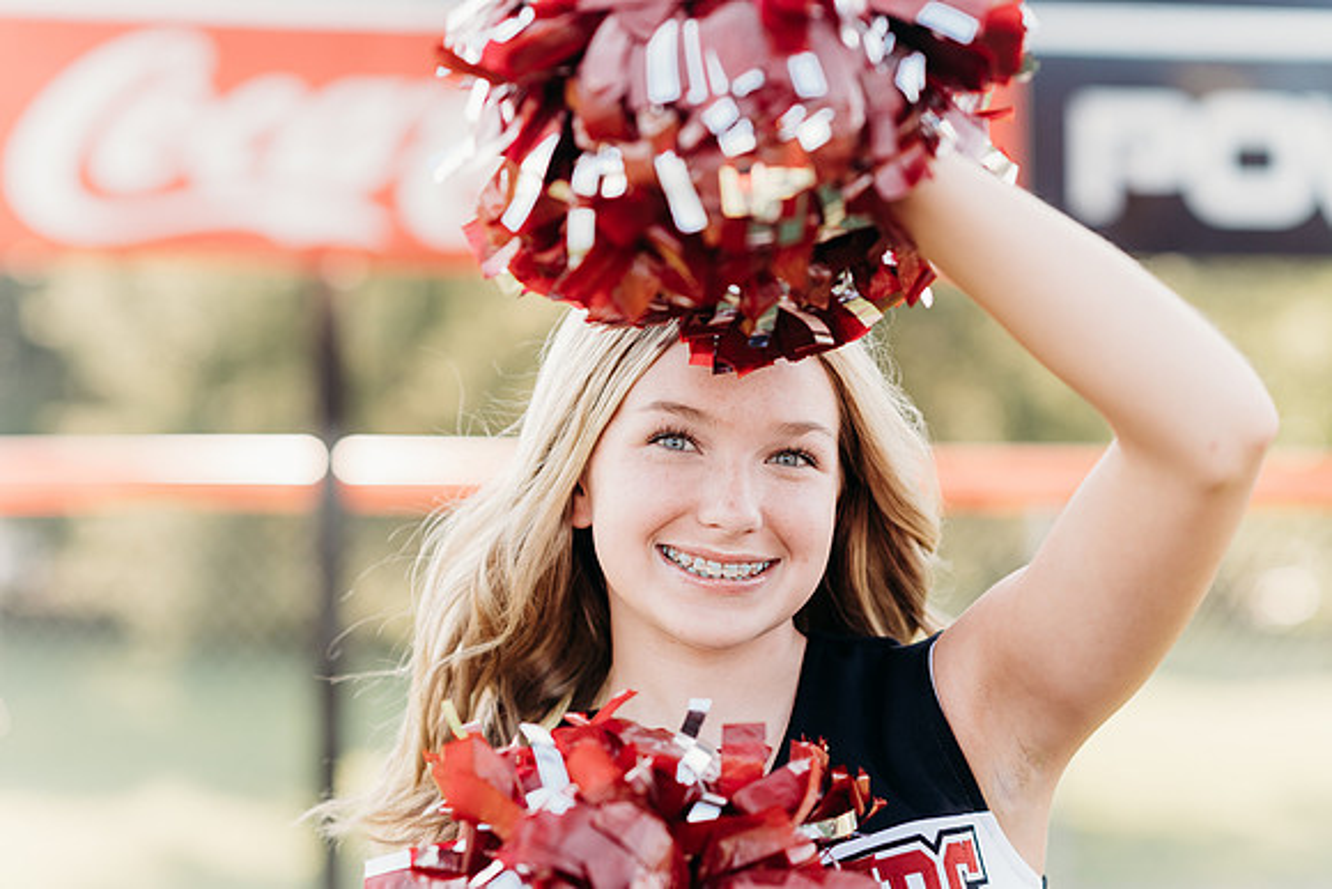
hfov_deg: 23.9
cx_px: 666
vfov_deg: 16.1
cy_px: 444
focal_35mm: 85
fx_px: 3146
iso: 200
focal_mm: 85
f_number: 2.8
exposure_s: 1/500
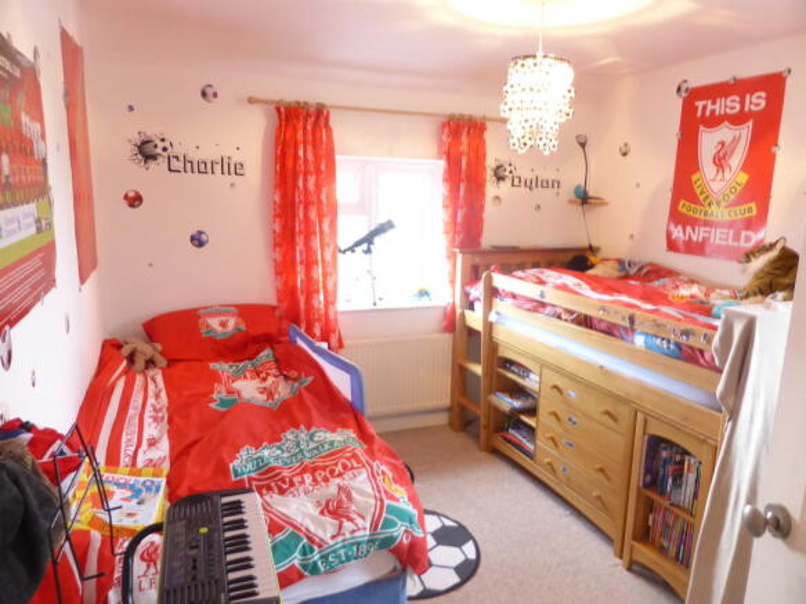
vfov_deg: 56.8
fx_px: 559
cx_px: 403
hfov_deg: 71.6
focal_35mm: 24
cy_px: 302
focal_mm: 4.3
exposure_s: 1/5
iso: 400
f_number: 3.3
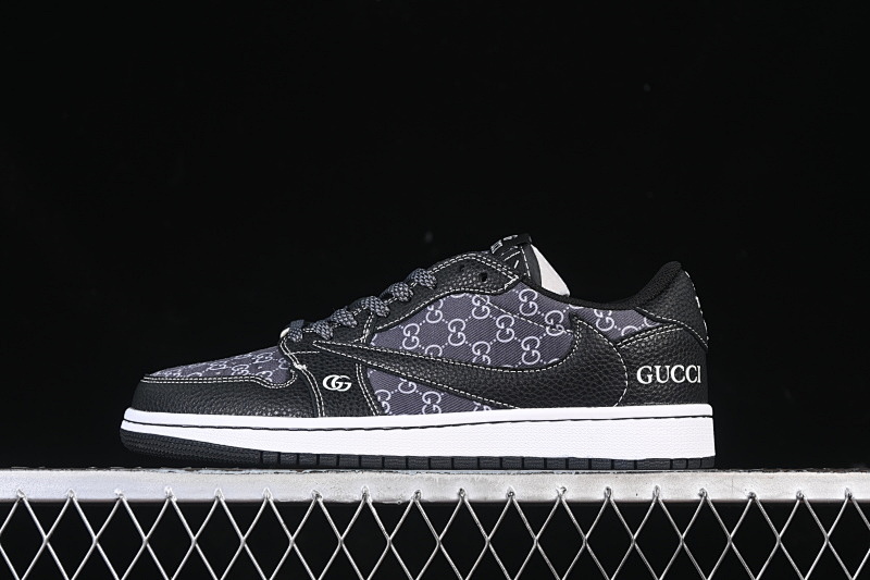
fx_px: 1812
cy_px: 290
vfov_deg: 18.2
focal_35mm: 75
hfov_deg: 27.0
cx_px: 435
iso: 160
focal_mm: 50
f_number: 6.3
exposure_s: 1/60
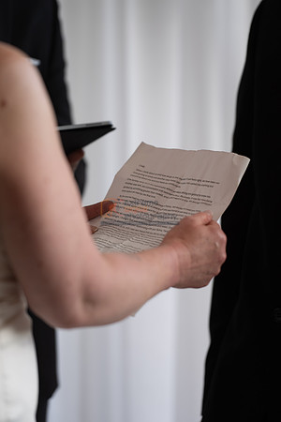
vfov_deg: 11.4
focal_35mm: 180
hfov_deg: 7.6
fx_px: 2107
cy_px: 211
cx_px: 140
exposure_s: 1/160
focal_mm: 180
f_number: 3.2
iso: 125
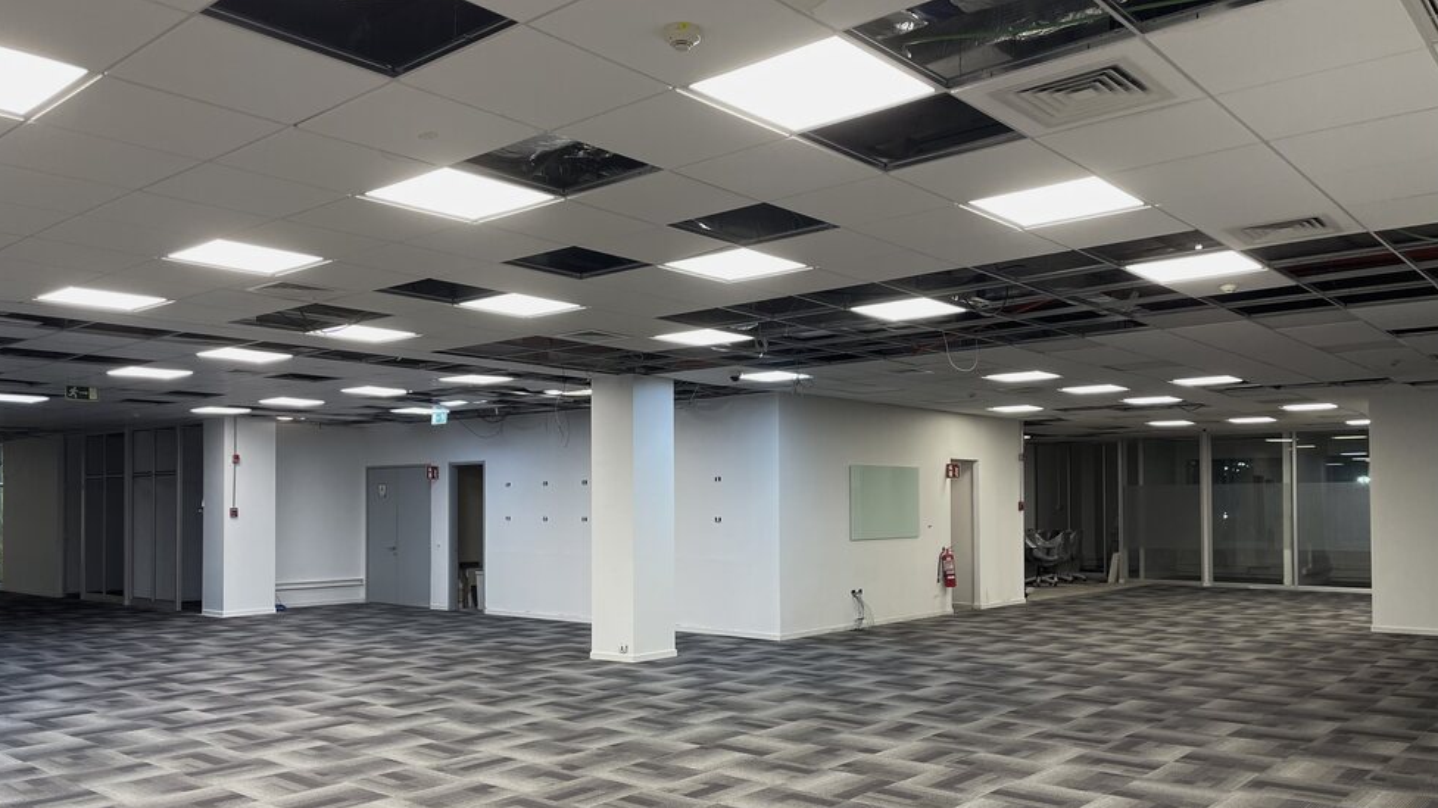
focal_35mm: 29
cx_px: 705
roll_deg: +0.6
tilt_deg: +1.2
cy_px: 503
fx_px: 1105
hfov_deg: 66.1
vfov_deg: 39.9
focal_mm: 4.2
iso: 100
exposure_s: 1/100
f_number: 1.6
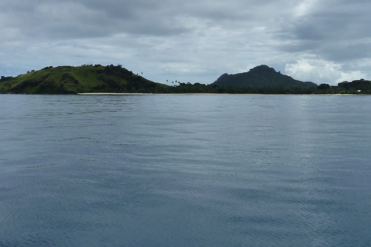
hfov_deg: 47.4
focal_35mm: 41
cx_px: 192
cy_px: 98
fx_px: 422
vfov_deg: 32.5
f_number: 5.6
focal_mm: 4.1
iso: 125
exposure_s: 1/500
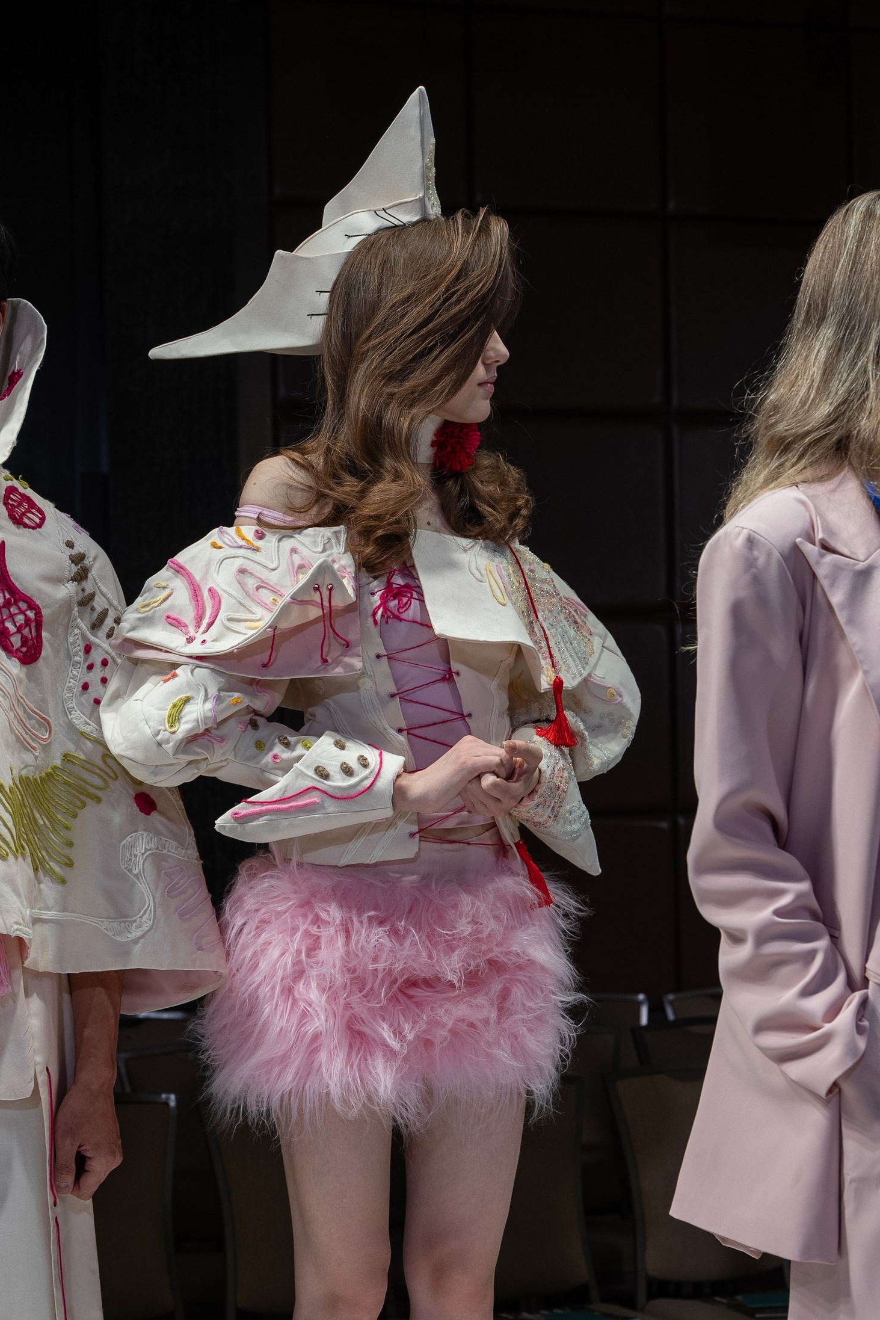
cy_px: 834
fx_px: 2309
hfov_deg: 21.4
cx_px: 234
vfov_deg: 31.7
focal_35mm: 63
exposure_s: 1/200
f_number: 4
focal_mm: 36
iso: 200
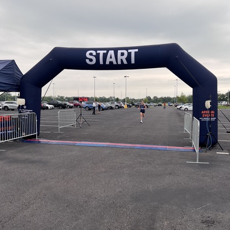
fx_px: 233
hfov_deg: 52.5
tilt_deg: -3.0
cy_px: 113
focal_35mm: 31
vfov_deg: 52.5
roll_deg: -0.2
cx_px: 115
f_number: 1.5
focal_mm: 5.7
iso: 50
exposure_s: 1/361
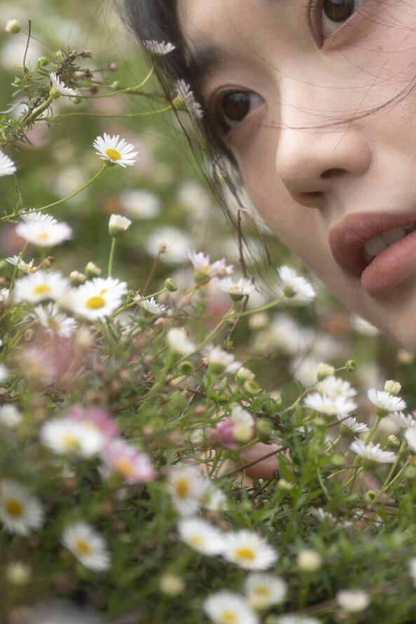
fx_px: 3135
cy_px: 189
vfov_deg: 11.3
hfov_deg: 7.6
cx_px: 357
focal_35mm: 181
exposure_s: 1/500
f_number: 4
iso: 100
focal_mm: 102
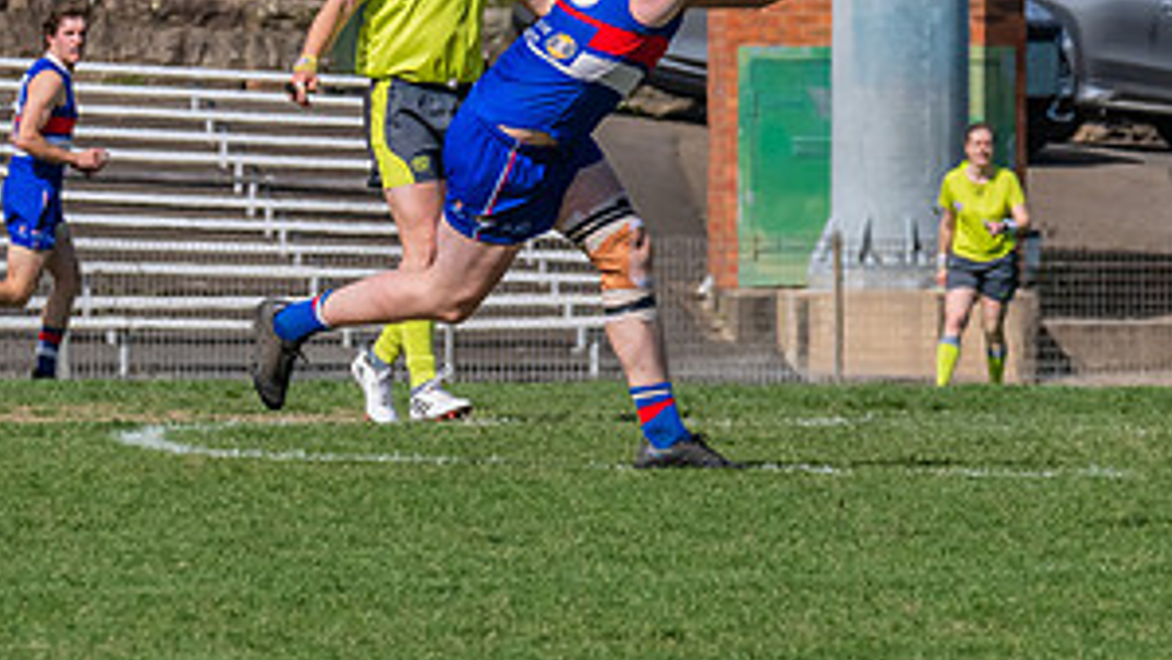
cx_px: 705
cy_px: 124
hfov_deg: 2.9
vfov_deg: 1.7
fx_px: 22881
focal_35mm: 736
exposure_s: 1/1600
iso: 800
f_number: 10
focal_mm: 250
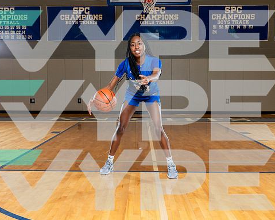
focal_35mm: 44
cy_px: 111
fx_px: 358
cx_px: 131
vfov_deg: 34.1
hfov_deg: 42.0
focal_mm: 38
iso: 640
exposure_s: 1/250
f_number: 5.6
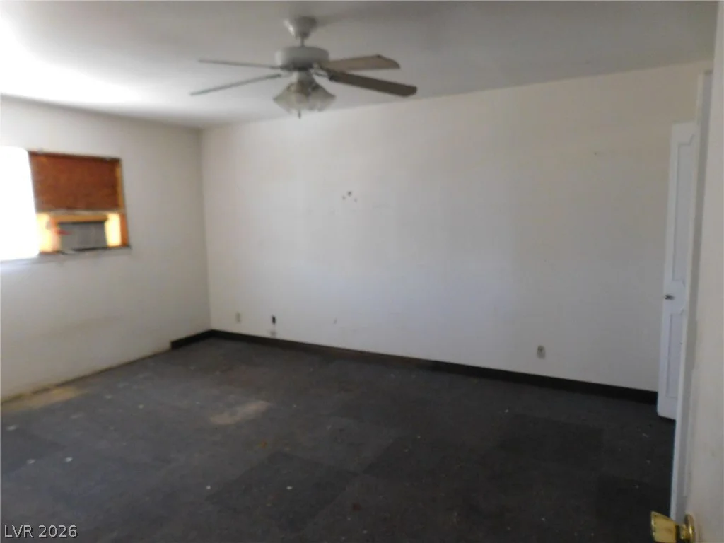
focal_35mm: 23
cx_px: 362
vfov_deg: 58.9
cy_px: 272
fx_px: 481
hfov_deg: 73.9
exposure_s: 1/10
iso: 400
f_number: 3
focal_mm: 4
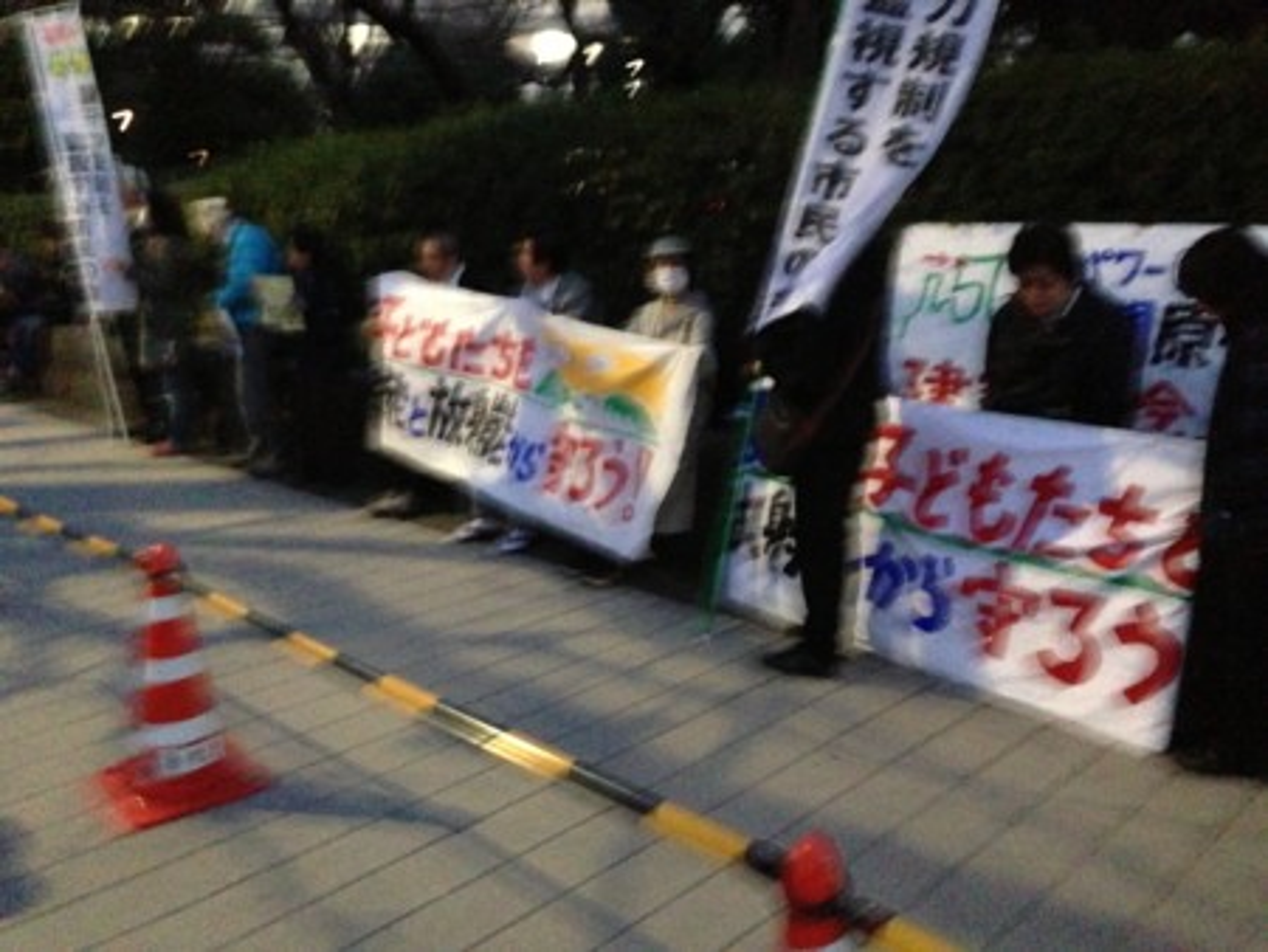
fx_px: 1209
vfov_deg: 43.0
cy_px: 476
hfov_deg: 55.3
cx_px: 634
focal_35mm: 33
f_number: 2.4
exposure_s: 1/20
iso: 1250
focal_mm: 4.13
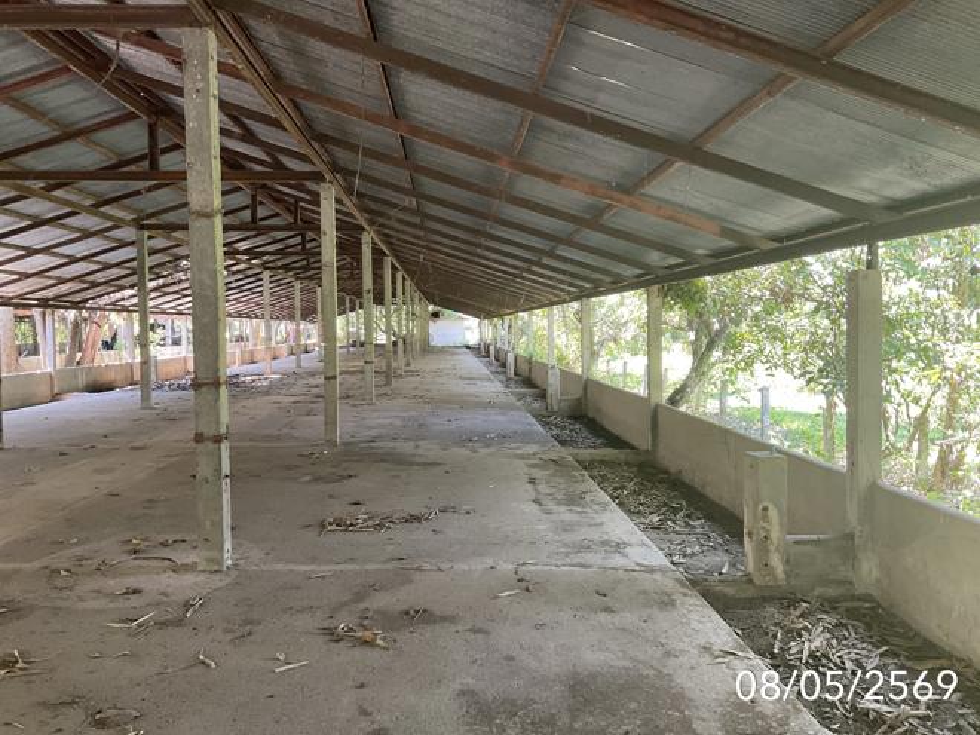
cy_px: 368
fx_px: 821
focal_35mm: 29
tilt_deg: -3.0
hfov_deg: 61.7
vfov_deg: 48.2
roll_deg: +0.1
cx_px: 490
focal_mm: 3
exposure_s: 1/60
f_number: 1.8
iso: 80
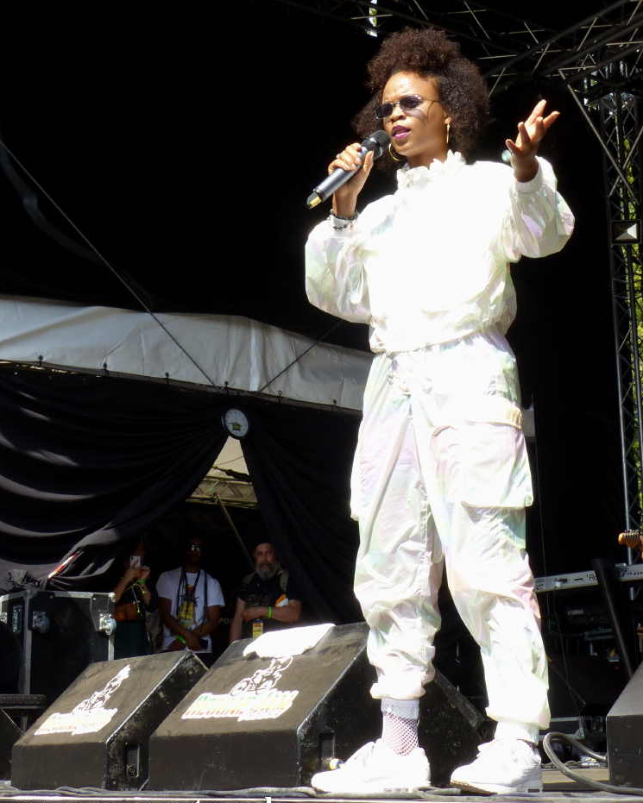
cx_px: 323
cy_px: 394
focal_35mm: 43
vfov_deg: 42.9
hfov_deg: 34.9
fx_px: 1023
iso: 100
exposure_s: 1/160
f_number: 6.3
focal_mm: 7.4
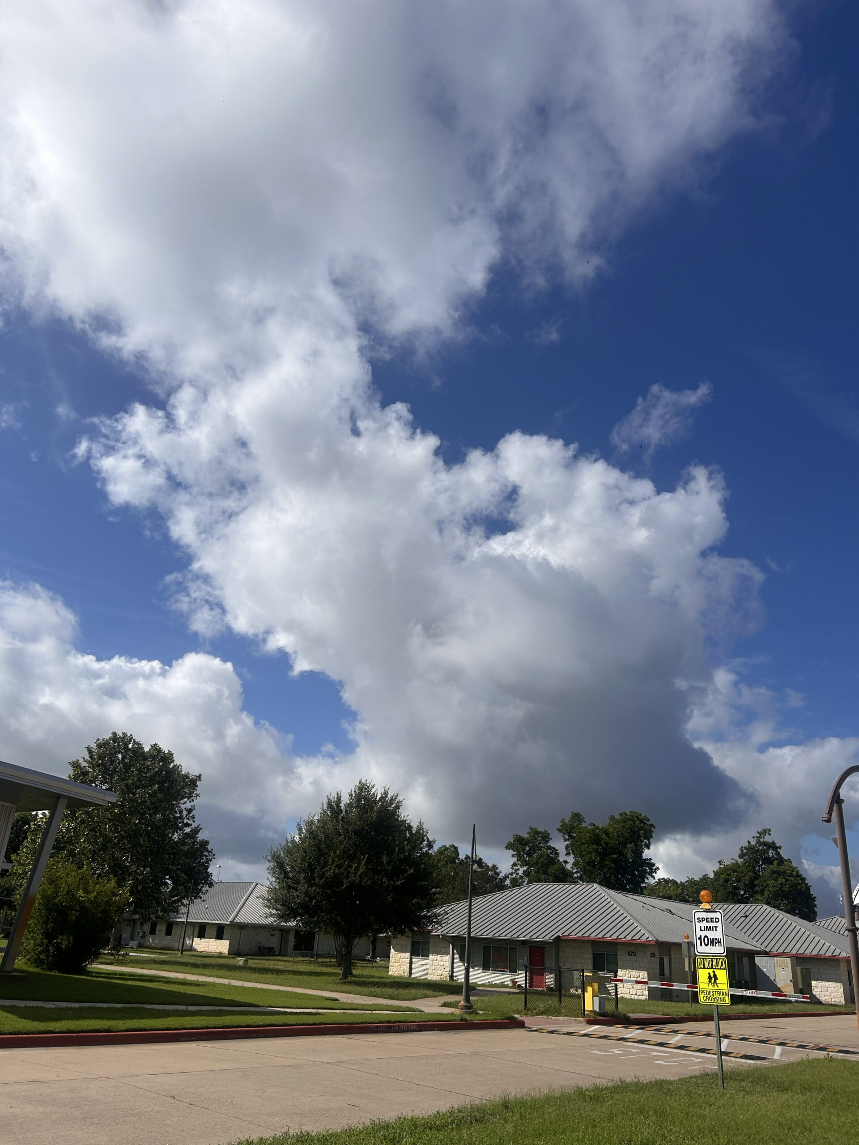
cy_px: 572
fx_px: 860
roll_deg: -5.5
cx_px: 430
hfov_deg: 53.1
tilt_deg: +26.9
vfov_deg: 67.3
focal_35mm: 26
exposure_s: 1/11364
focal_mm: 5.7
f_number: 1.5
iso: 50
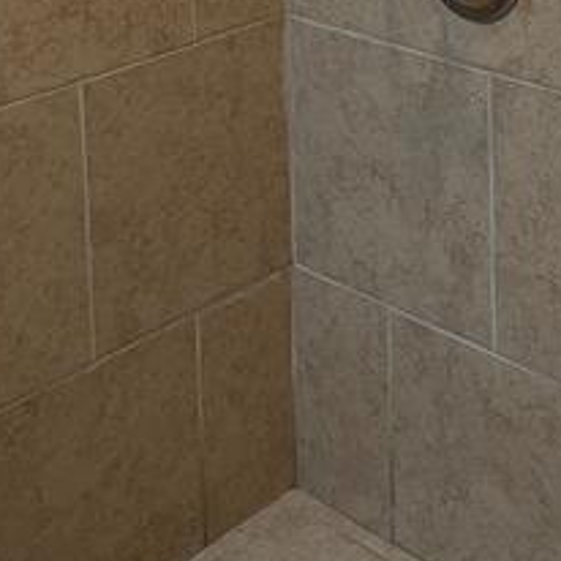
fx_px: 1448
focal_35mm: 79
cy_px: -237
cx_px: 359
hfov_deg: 21.9
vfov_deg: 19.6
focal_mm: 6.81
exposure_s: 1/120
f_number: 1.85
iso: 255
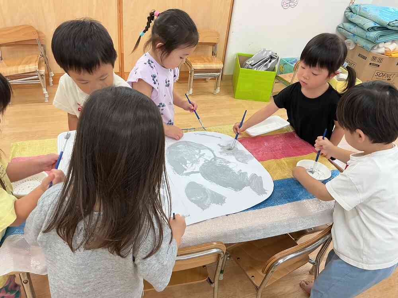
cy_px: 149
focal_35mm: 29
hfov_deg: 61.7
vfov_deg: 48.2
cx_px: 199
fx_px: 333
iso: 40
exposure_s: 1/60
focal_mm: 3
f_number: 1.8
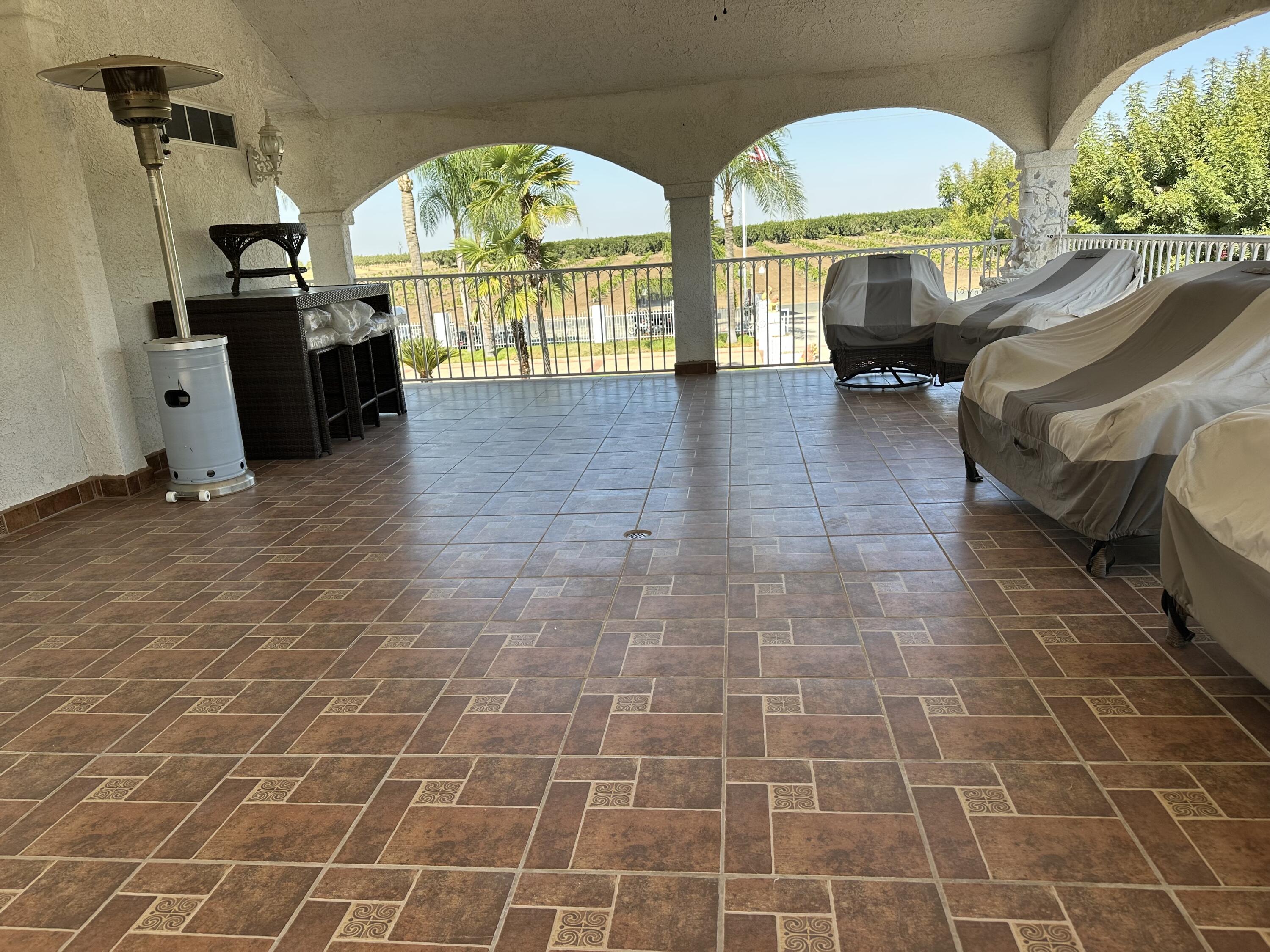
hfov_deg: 71.6
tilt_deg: -15.1
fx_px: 881
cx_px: 635
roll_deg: +3.6
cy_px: 476
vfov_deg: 56.8
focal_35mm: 24
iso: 80
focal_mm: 6.86
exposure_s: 1/903
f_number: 1.78
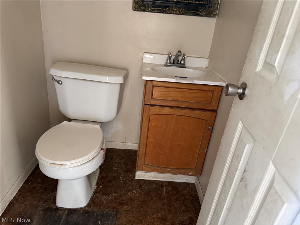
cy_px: 112
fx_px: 208
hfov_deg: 71.6
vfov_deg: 56.8
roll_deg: -7.1
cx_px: 150
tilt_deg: -24.0
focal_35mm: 24
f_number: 1.78
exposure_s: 1/40
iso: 1000
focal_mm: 6.76
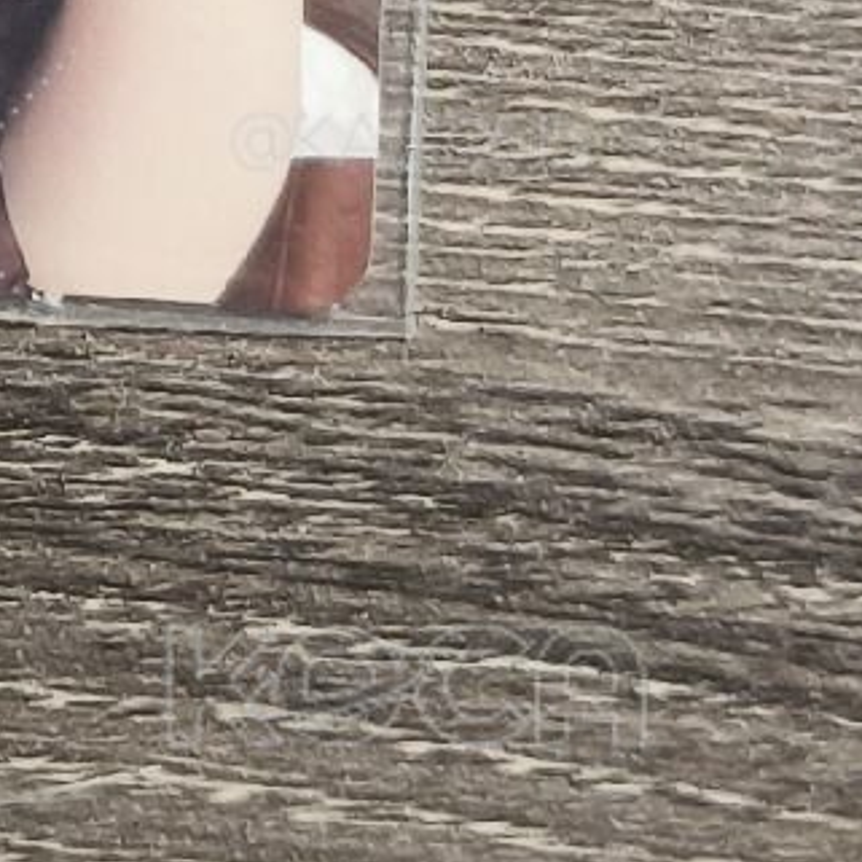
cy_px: -1090
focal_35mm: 243
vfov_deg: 6.9
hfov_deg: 6.9
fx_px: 6846
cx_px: -1042
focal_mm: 5.56
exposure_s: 1/60
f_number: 1.88
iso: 178
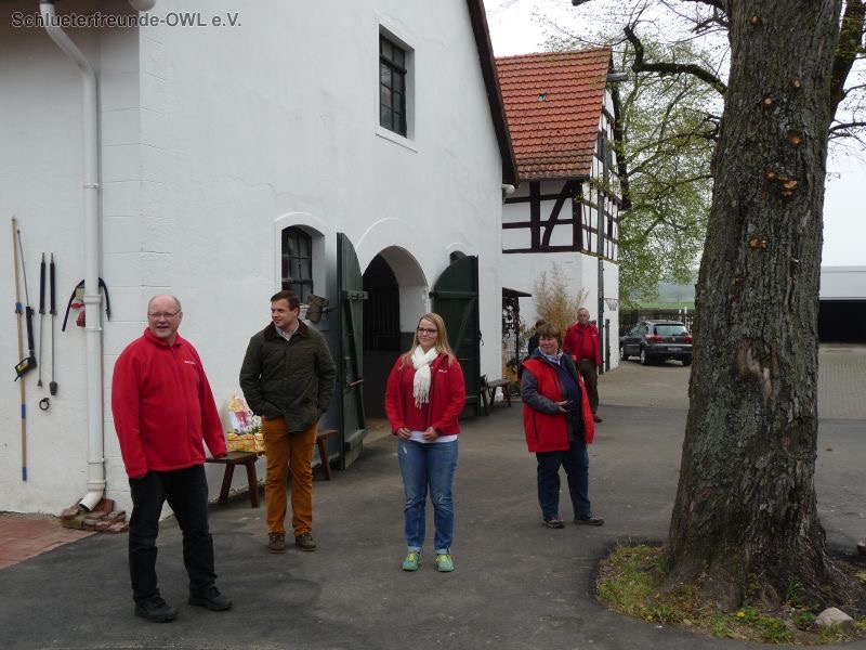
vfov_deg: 39.7
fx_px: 901
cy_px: 325
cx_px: 433
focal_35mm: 36
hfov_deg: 51.4
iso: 100
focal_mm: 6
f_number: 3.7
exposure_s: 1/500
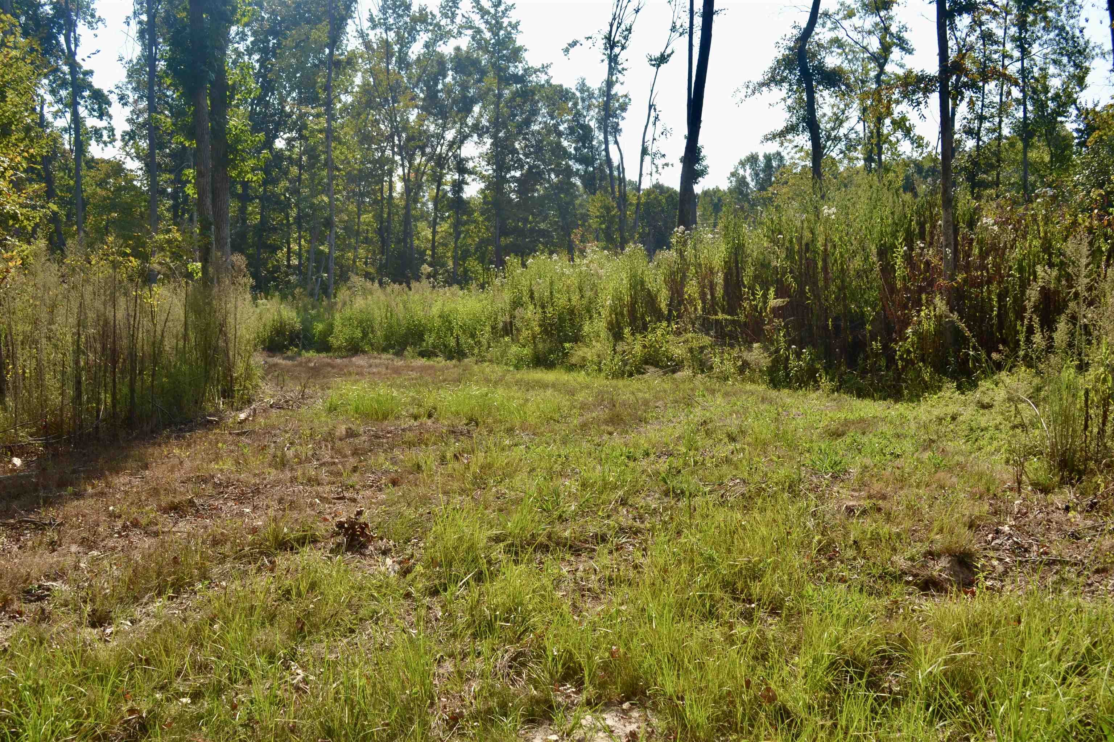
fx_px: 1114
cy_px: 371
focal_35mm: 36
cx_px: 557
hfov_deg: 53.1
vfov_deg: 36.9
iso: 100
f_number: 8
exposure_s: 1/200
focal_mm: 24
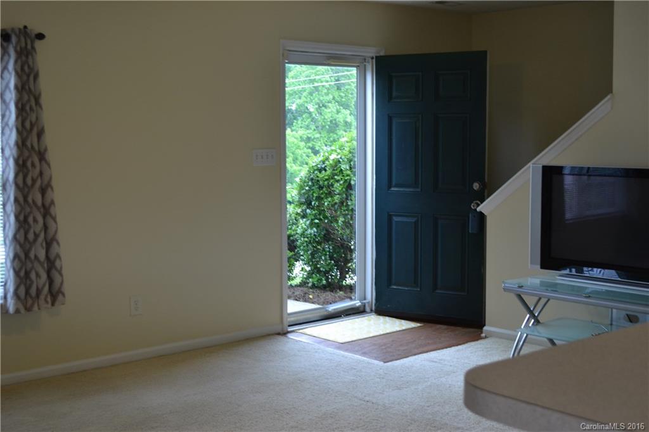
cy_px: 216
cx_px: 324
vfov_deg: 28.1
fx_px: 865
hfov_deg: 41.1
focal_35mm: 48
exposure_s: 1/60
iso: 400
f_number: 4.8
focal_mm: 32
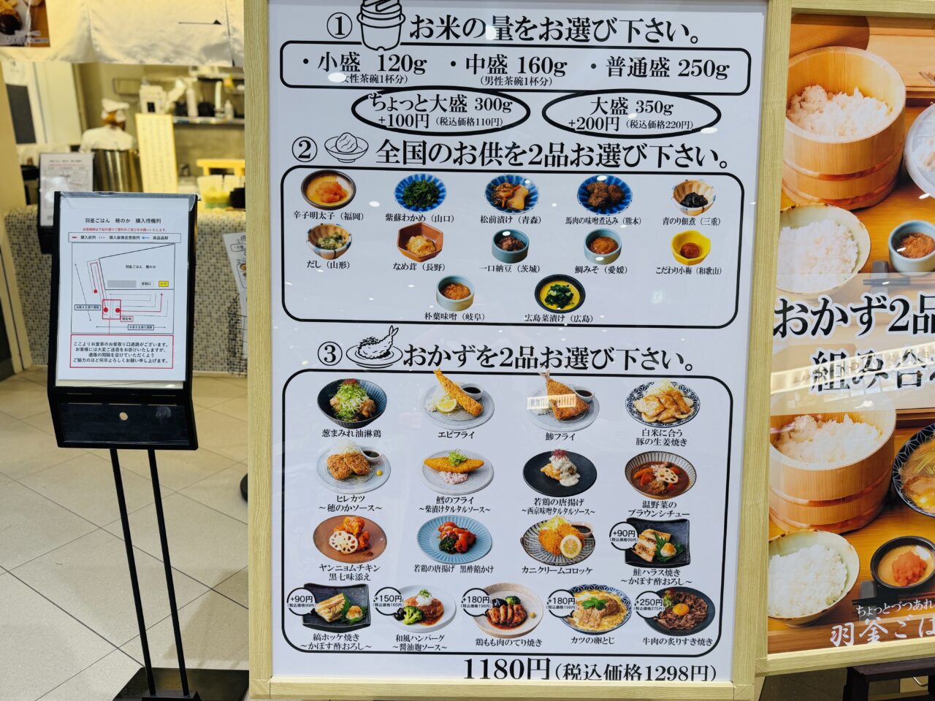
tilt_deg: -17.8
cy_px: 350
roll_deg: -1.8
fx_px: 648
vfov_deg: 56.8
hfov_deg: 71.6
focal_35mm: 24
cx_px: 468
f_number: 1.78
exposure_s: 1/100
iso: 80
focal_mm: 6.76
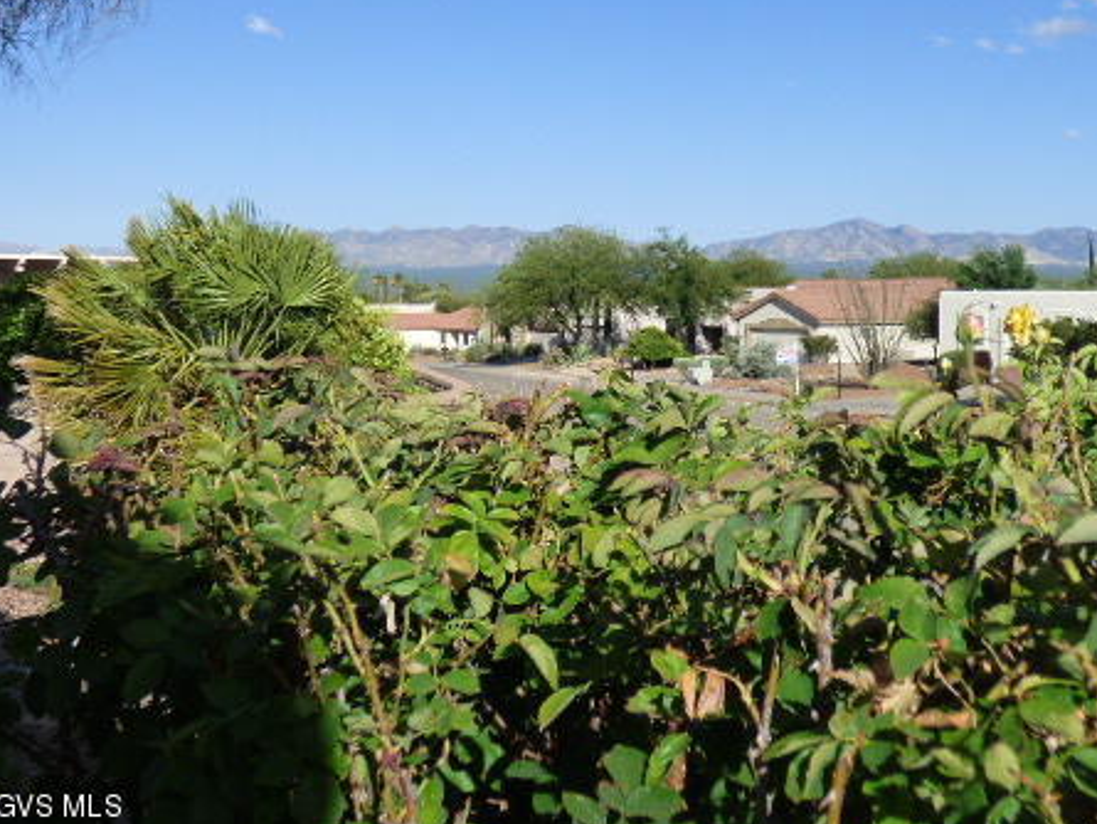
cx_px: 668
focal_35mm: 46
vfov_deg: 31.2
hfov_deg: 41.0
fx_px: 1458
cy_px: 264
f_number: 3.3
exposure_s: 1/1600
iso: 160
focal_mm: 5.53
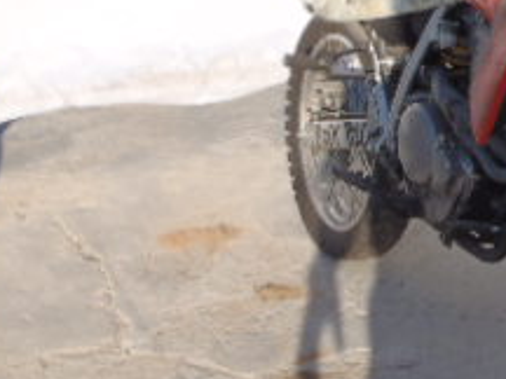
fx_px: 1213
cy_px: 197
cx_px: 457
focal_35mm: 83
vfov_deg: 17.8
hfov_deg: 23.0
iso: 80
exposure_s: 1/500
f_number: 4.5
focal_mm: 5
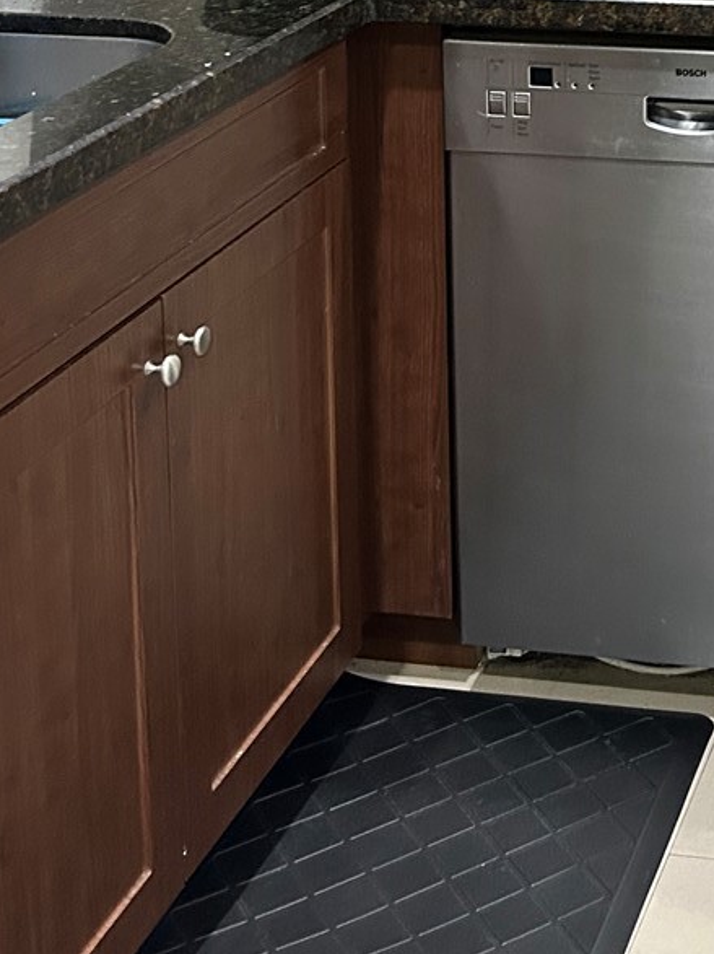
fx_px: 1954
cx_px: 911
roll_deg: -1.2
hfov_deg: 19.2
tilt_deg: -8.8
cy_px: -166
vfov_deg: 24.9
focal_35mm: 71
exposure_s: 1/60
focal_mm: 5.7
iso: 400
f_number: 1.5
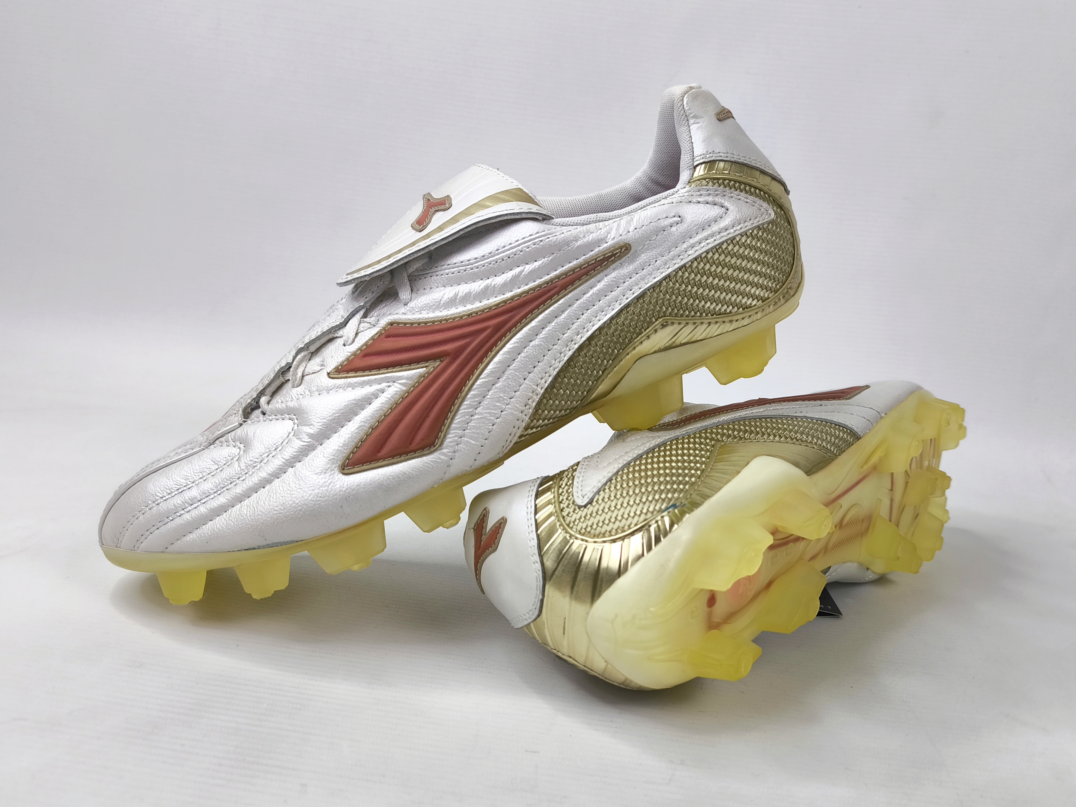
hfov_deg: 71.6
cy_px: 404
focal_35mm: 24
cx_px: 538
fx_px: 746
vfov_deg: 56.8
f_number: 1.9
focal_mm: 6.92
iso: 50
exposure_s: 1/122
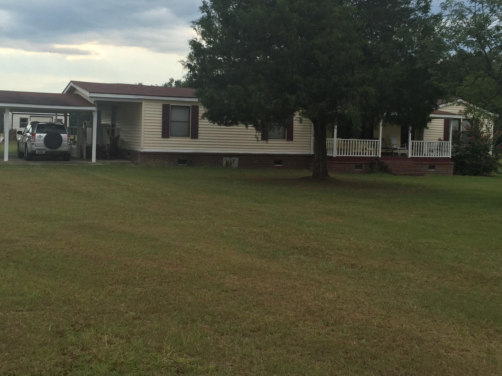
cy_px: 149
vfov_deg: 33.5
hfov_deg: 43.8
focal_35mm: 43
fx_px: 624
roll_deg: -3.2
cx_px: 240
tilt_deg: -0.6
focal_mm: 4.15
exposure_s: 1/824
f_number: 2.2
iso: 32
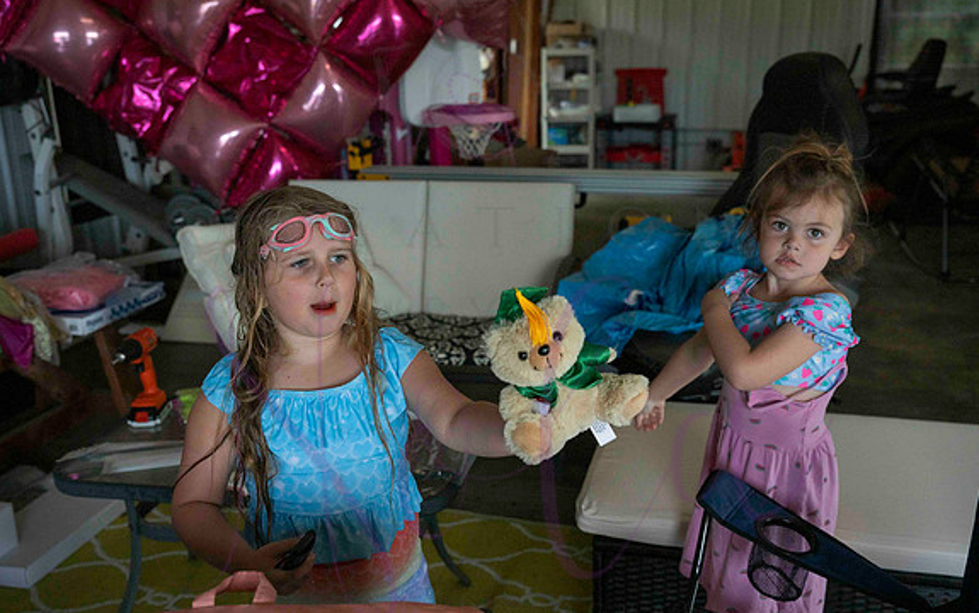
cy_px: 308
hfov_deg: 52.7
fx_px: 988
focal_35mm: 37
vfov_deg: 34.5
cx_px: 491
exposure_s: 1/1250
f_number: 4
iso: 400
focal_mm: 34.5
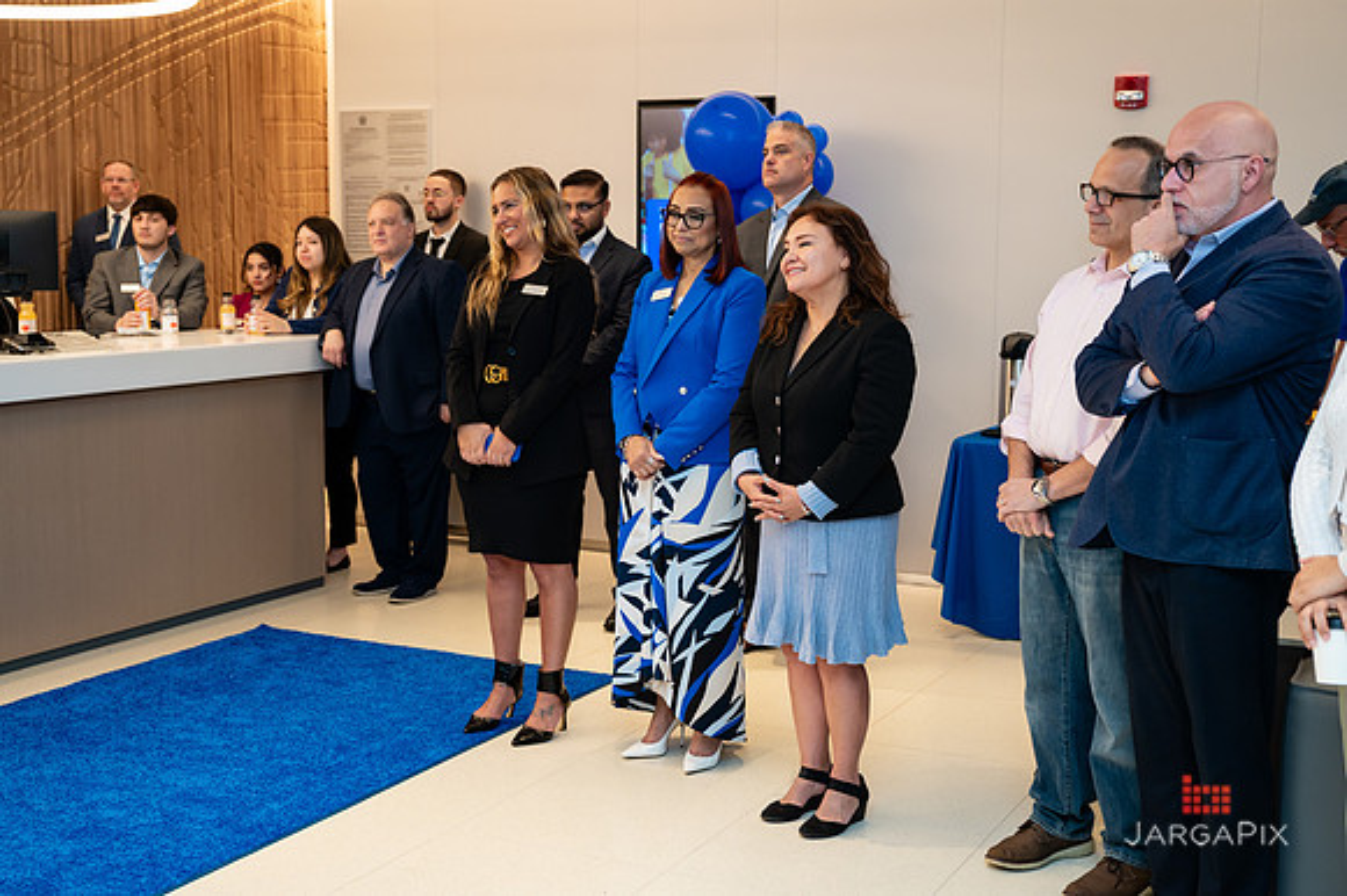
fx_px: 1657
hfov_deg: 44.3
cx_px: 674
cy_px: 448
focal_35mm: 44
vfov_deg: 30.3
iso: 500
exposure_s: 1/200
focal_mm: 42
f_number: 3.5
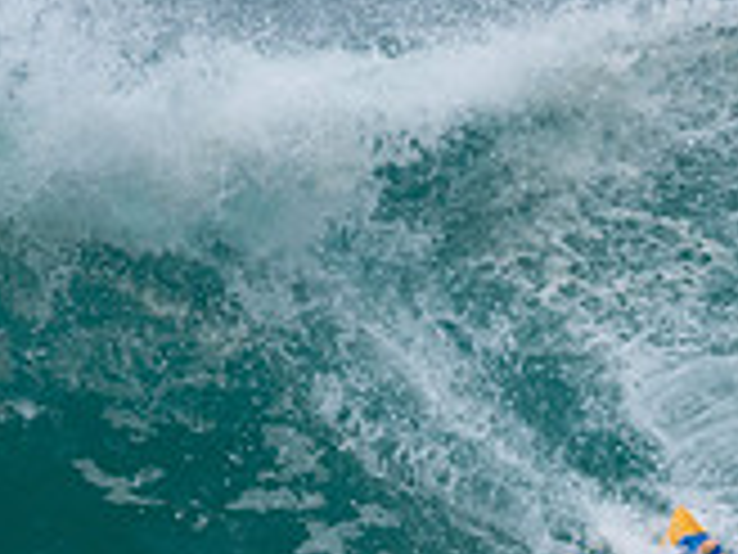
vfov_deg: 0.6
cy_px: 678
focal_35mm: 2553
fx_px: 54429
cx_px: 612
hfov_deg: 0.8
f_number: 5.6
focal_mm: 500
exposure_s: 1/1250
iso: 360
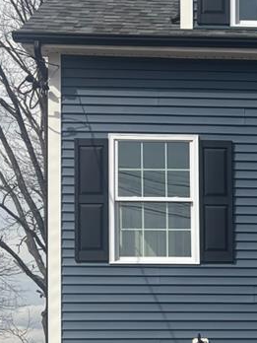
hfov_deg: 12.1
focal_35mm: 112
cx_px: 462
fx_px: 1109
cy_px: 374
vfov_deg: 17.0
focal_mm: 5.96
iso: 50
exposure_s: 1/5348
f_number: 1.6
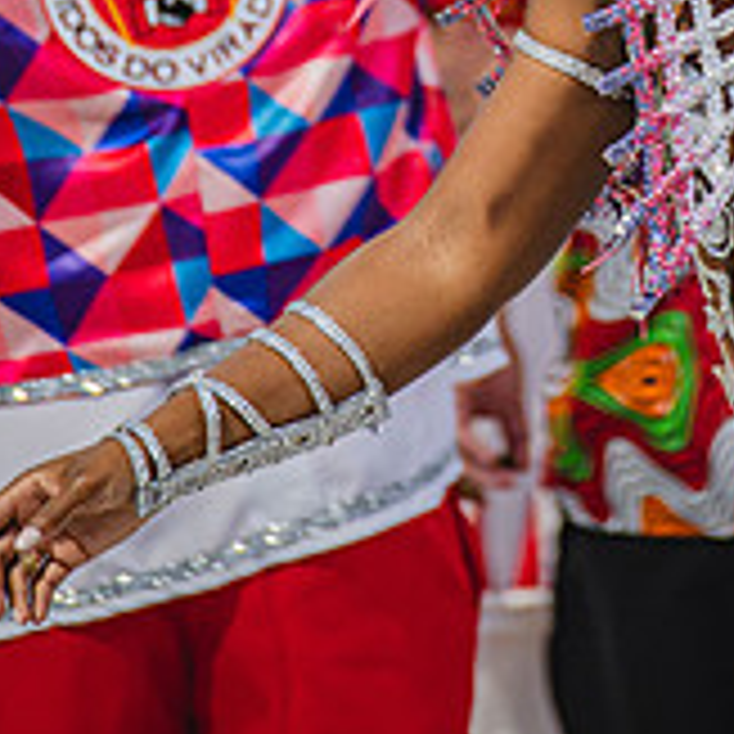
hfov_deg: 2.5
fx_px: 16841
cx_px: 579
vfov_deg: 2.5
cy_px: -90
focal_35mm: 702
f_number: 5.6
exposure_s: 1/250
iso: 800
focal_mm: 300
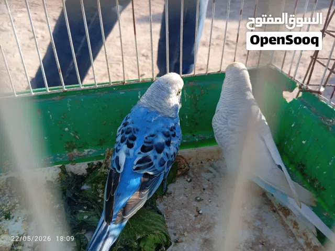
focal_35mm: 28
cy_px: 126
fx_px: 271
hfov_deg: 63.4
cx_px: 168
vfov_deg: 49.7
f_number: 1.8
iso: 109
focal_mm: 4.22
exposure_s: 1/253
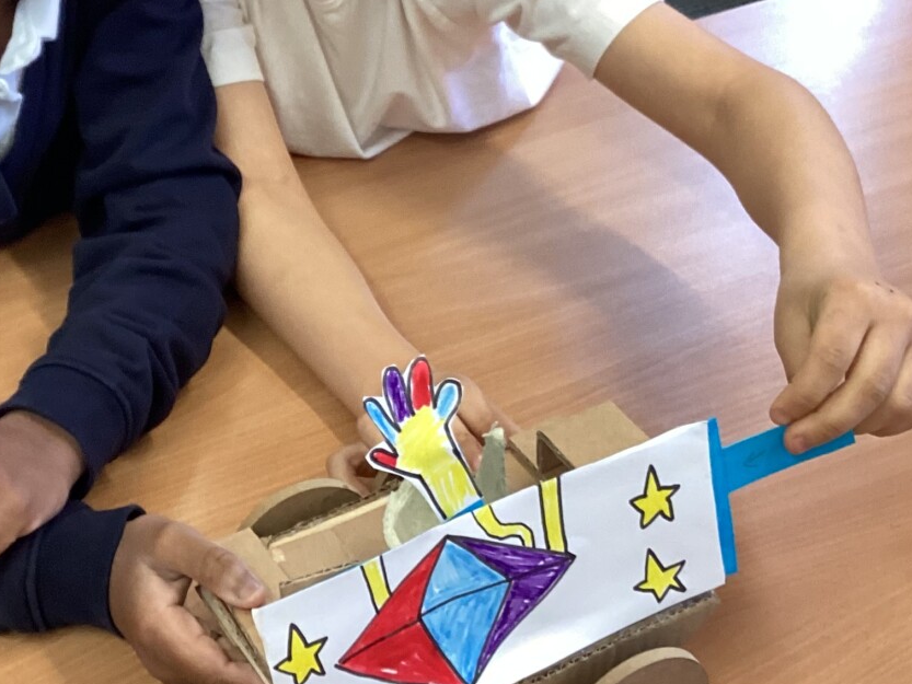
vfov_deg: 21.7
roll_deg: -1.2
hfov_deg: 28.7
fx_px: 1765
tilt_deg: -29.2
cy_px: 135
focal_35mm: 67
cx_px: 273
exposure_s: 1/60
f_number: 2.4
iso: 160
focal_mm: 3.3
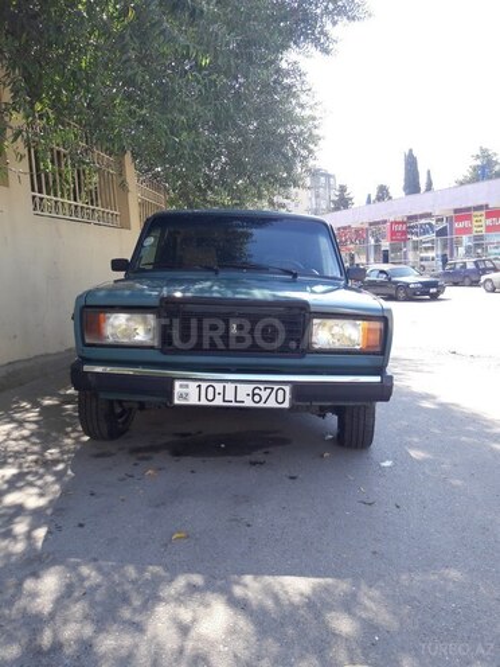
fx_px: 539
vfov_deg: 63.4
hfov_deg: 49.7
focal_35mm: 28
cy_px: 334
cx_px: 250
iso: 40
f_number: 1.9
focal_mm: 3.7
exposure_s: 1/266
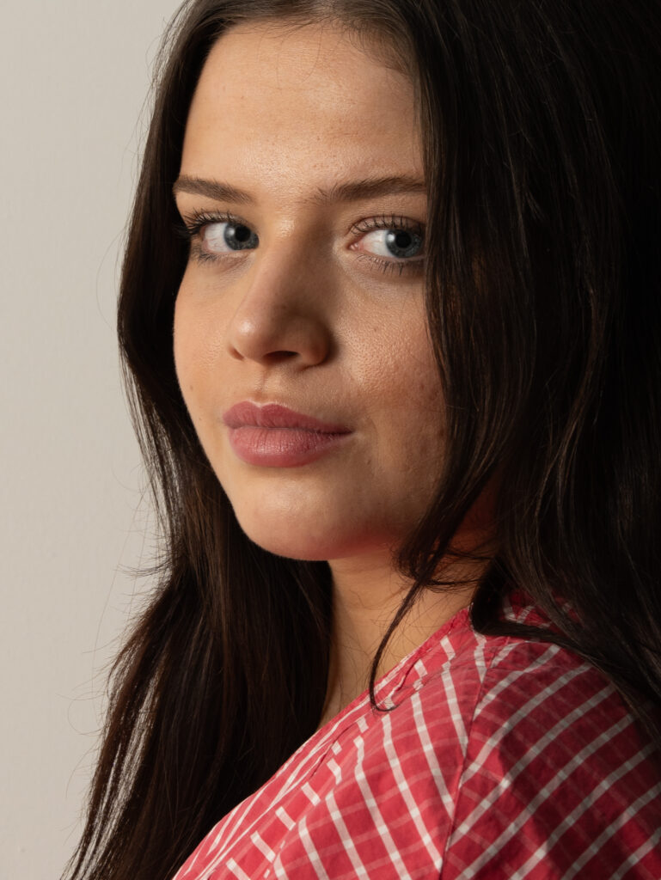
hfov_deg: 9.3
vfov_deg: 12.3
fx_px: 4070
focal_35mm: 160
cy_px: 440
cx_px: 330
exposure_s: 1/250
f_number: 6.3
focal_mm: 80
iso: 125
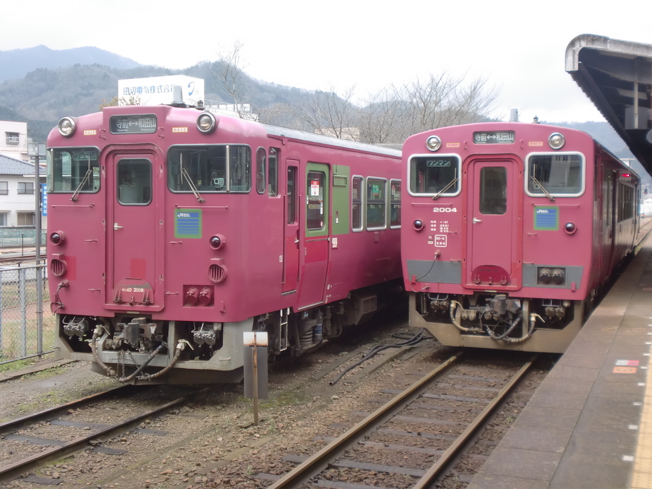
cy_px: 244
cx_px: 326
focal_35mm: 46
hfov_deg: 41.2
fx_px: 866
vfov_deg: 31.5
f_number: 3.6
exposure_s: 1/100
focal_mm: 8.44
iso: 64
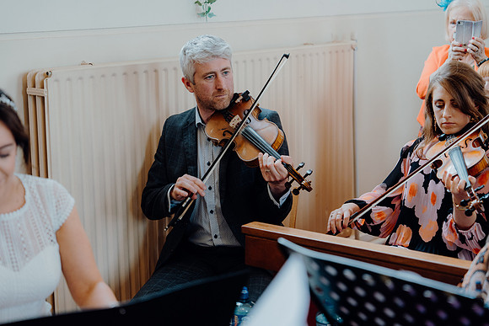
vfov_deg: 19.5
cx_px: 244
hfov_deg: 28.8
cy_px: 163
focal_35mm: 70
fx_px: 951
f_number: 2.8
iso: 640
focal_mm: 70
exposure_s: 1/200
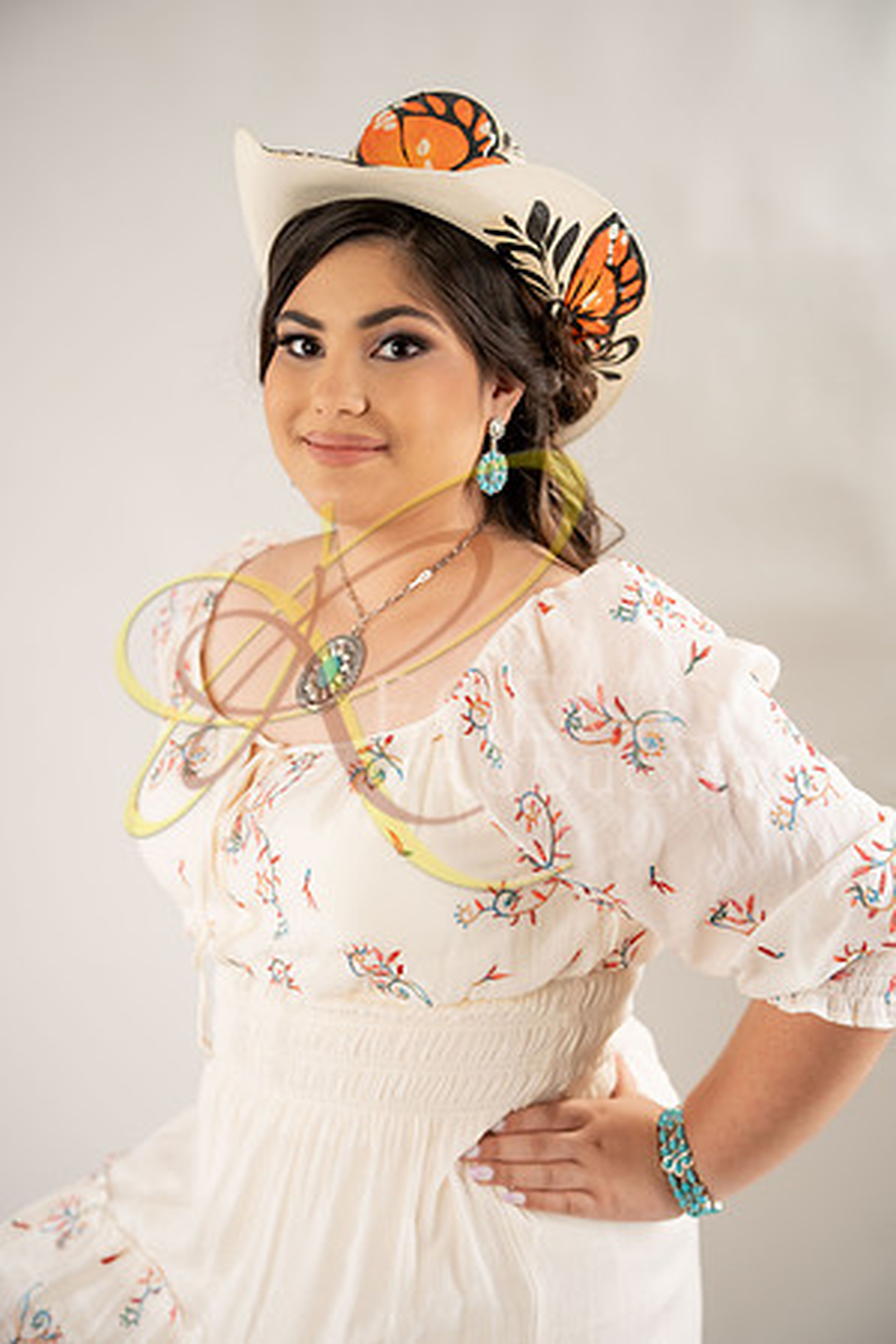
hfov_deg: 30.5
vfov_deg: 44.5
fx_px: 1643
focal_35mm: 44
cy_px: 672
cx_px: 448
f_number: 2.8
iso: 250
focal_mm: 44
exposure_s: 1/320
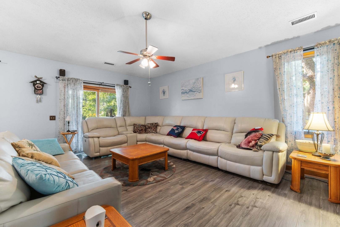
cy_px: 114
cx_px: 170
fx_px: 142
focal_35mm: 15
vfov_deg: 77.3
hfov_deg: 100.4
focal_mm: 10
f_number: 4.5
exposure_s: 1/2
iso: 100
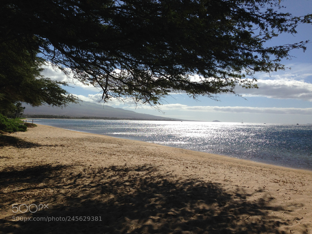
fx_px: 297
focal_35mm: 33
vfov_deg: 42.9
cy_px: 117
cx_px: 156
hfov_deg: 55.4
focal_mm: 4.12
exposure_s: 1/3876
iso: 50
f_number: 2.4
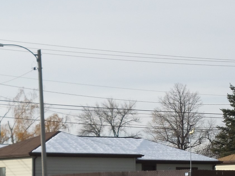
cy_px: 122
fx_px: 1059
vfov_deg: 9.5
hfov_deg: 12.5
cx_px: 241
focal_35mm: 156
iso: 100
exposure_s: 1/1000
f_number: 4
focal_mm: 11.4
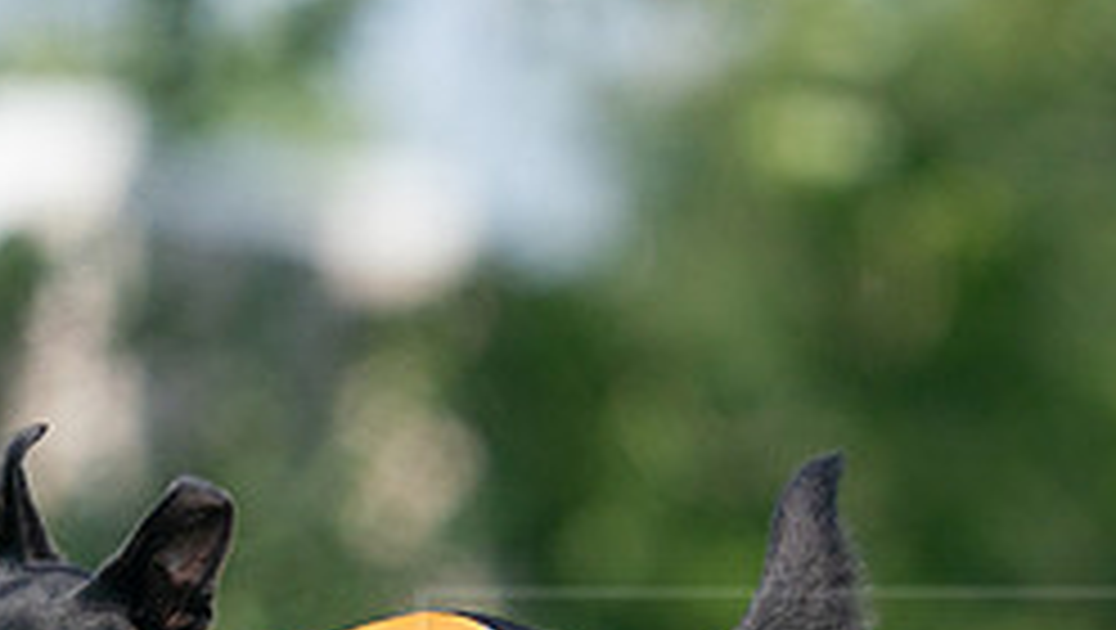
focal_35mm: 1468
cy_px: 812
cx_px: 846
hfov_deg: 1.5
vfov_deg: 0.8
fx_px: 43478
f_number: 6.3
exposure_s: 1/4000
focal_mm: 600
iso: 1250
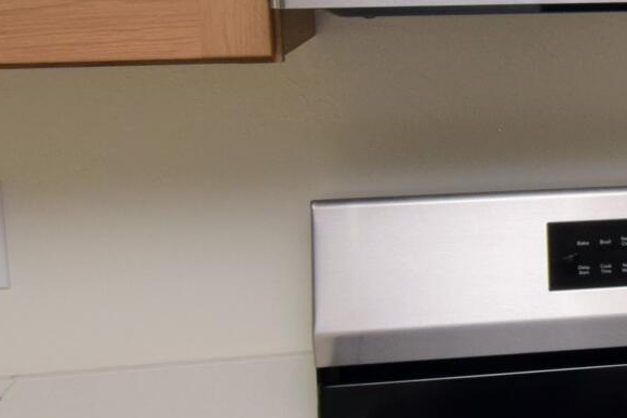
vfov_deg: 14.6
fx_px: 1620
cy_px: 96
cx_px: 968
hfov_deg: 19.0
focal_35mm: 93
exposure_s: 1/200
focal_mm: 12
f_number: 9
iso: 400
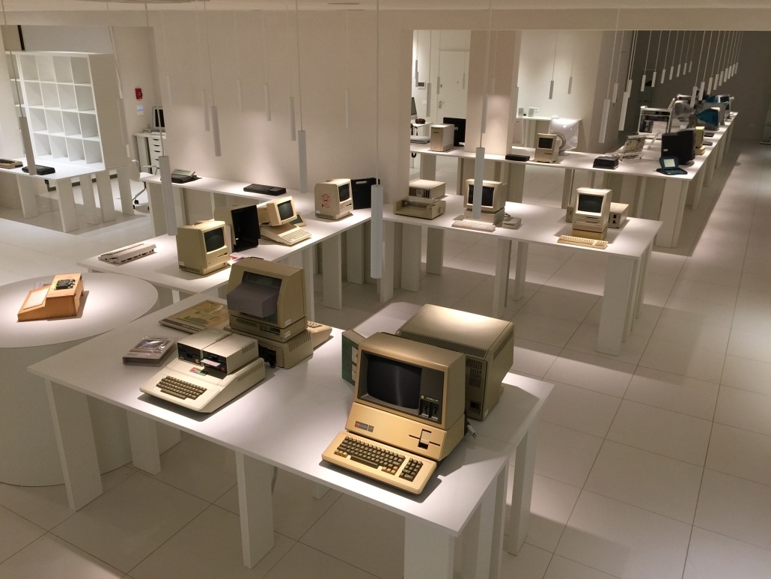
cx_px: 386
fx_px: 646
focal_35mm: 29
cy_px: 290
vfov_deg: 48.2
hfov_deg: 61.6
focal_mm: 4.15
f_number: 2.2
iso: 32
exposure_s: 1/15
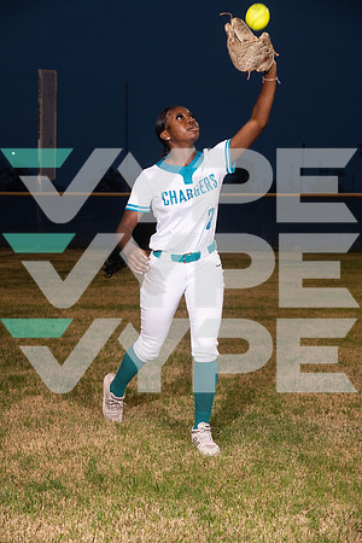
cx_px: 181
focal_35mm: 62
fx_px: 935
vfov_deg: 32.4
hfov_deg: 21.9
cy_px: 272
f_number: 6.3
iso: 800
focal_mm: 62
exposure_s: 1/320
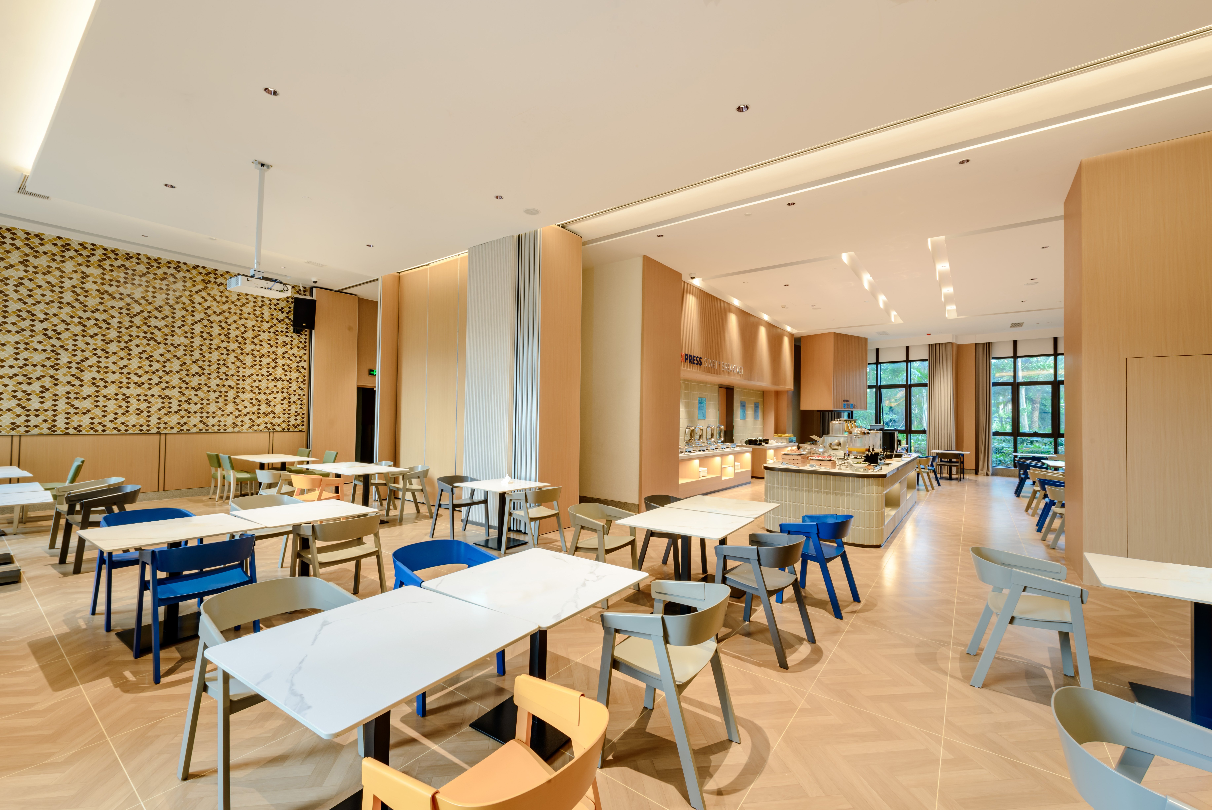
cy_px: 405
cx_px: 606
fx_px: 472
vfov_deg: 81.3
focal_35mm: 14
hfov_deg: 104.2
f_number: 16
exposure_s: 1/6
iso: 100
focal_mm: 14
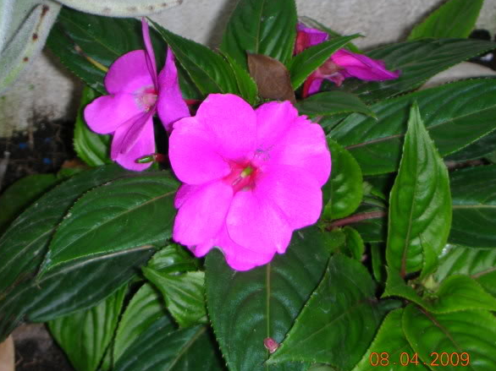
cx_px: 236
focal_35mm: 94
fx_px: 1346
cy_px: 199
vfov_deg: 15.7
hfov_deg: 20.9
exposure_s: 1/120
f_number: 4.8
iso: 50
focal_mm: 14.3
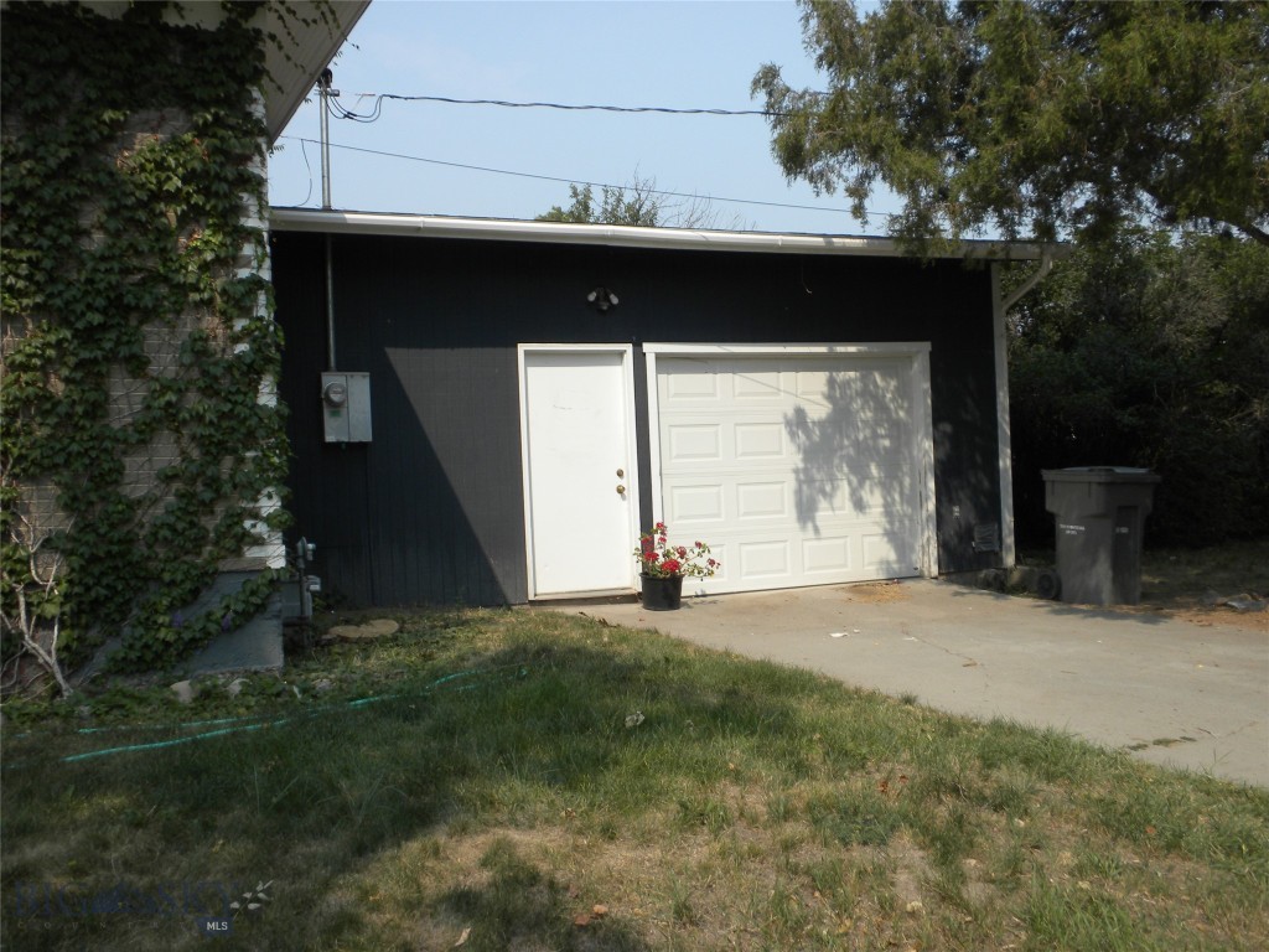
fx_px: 1356
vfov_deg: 38.7
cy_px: 476
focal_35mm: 37
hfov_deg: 50.1
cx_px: 634
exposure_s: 1/107
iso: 64
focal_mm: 6.6
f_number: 10
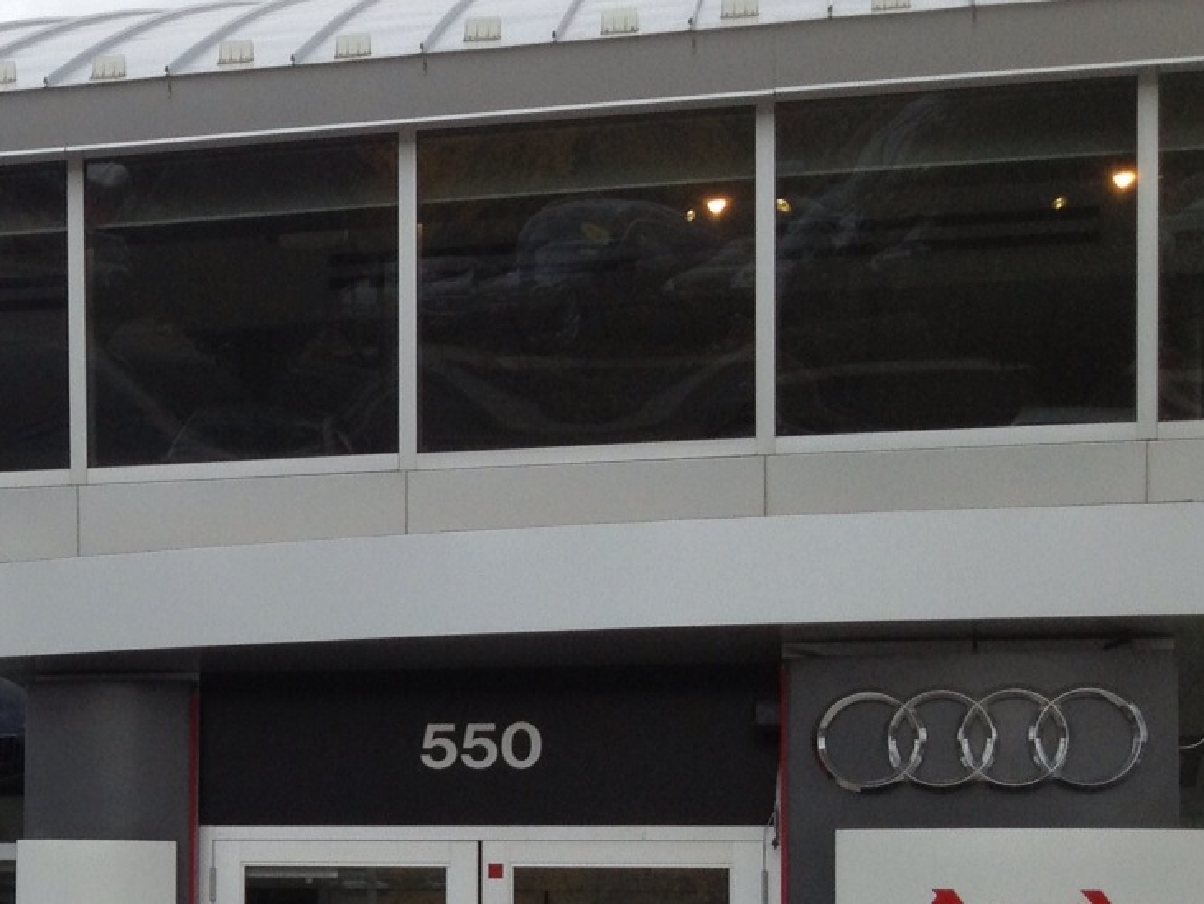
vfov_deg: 15.0
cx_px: -361
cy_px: 800
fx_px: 3410
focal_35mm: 98
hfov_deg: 18.6
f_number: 2.4
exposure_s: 1/1082
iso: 50
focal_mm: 4.28
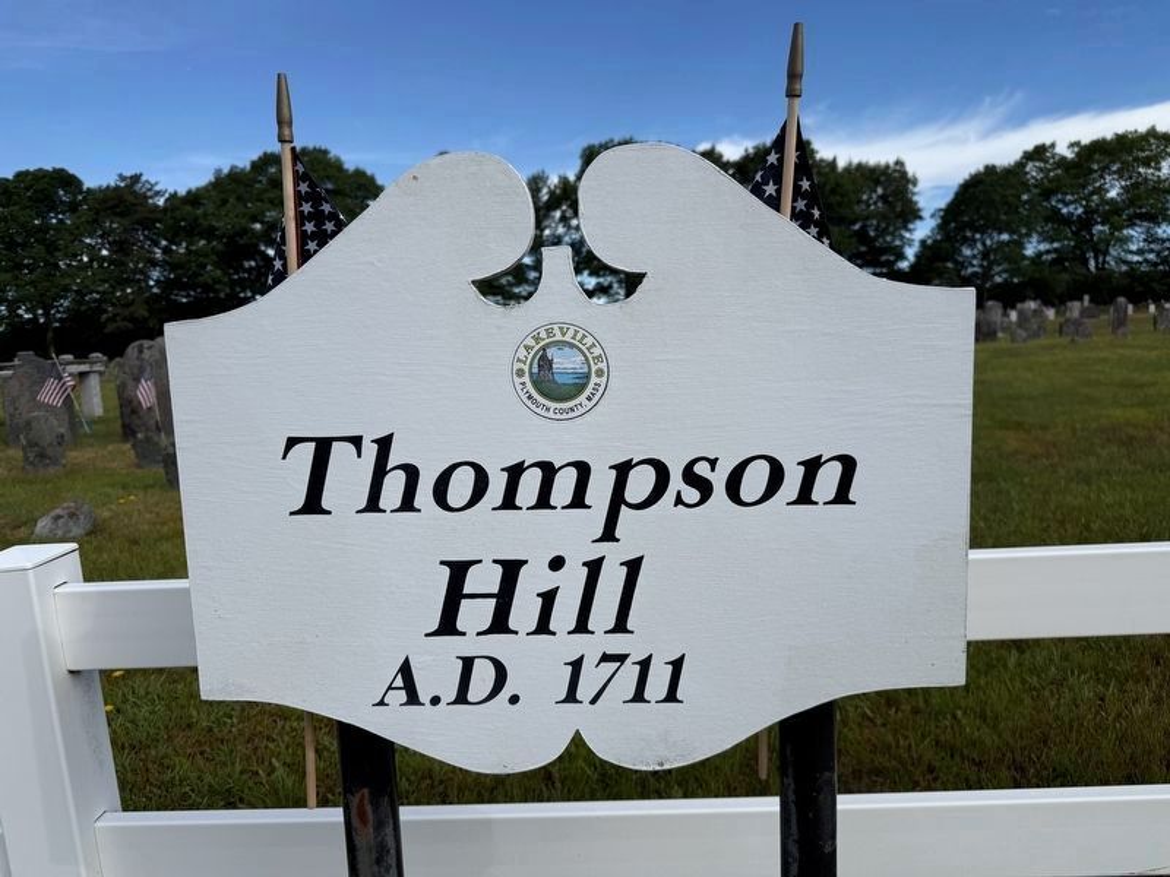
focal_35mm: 24
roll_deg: +3.0
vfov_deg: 56.8
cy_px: 438
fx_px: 811
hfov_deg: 71.6
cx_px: 585
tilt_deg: -7.6
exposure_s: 1/5319
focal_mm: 6.76
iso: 80
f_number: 1.78
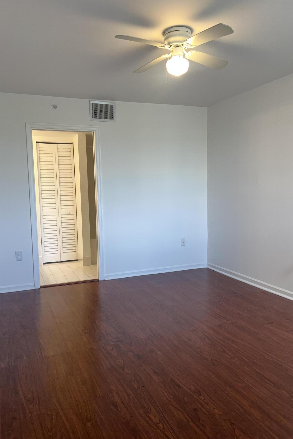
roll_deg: +1.7
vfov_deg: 65.5
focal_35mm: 28
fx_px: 342
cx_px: 137
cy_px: 219
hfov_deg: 46.4
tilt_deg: -4.5
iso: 100
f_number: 1.5
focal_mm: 5.7
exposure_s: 1/120
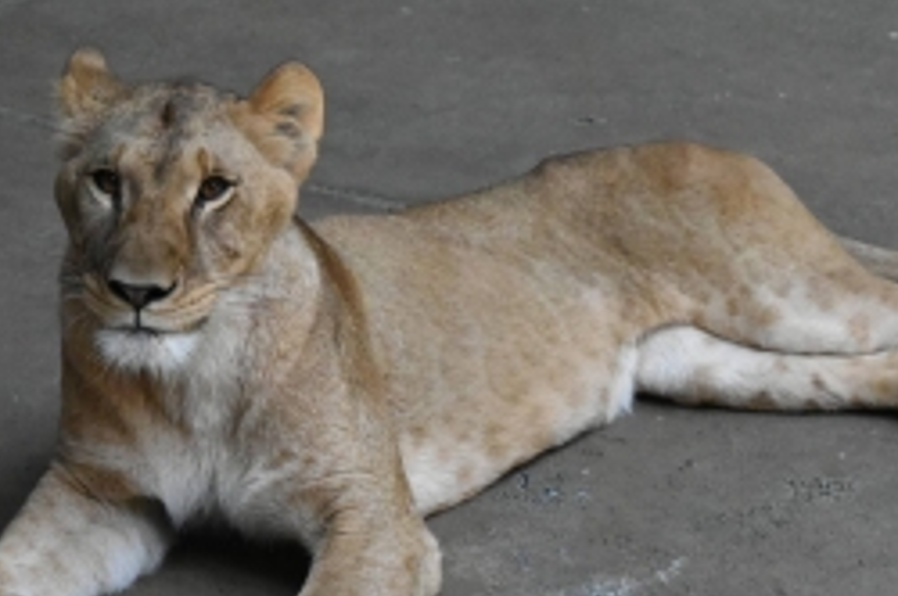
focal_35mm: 168
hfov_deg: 12.2
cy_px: 298
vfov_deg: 8.1
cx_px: 485
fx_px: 4185
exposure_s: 1/800
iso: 6400
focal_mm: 70
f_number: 8
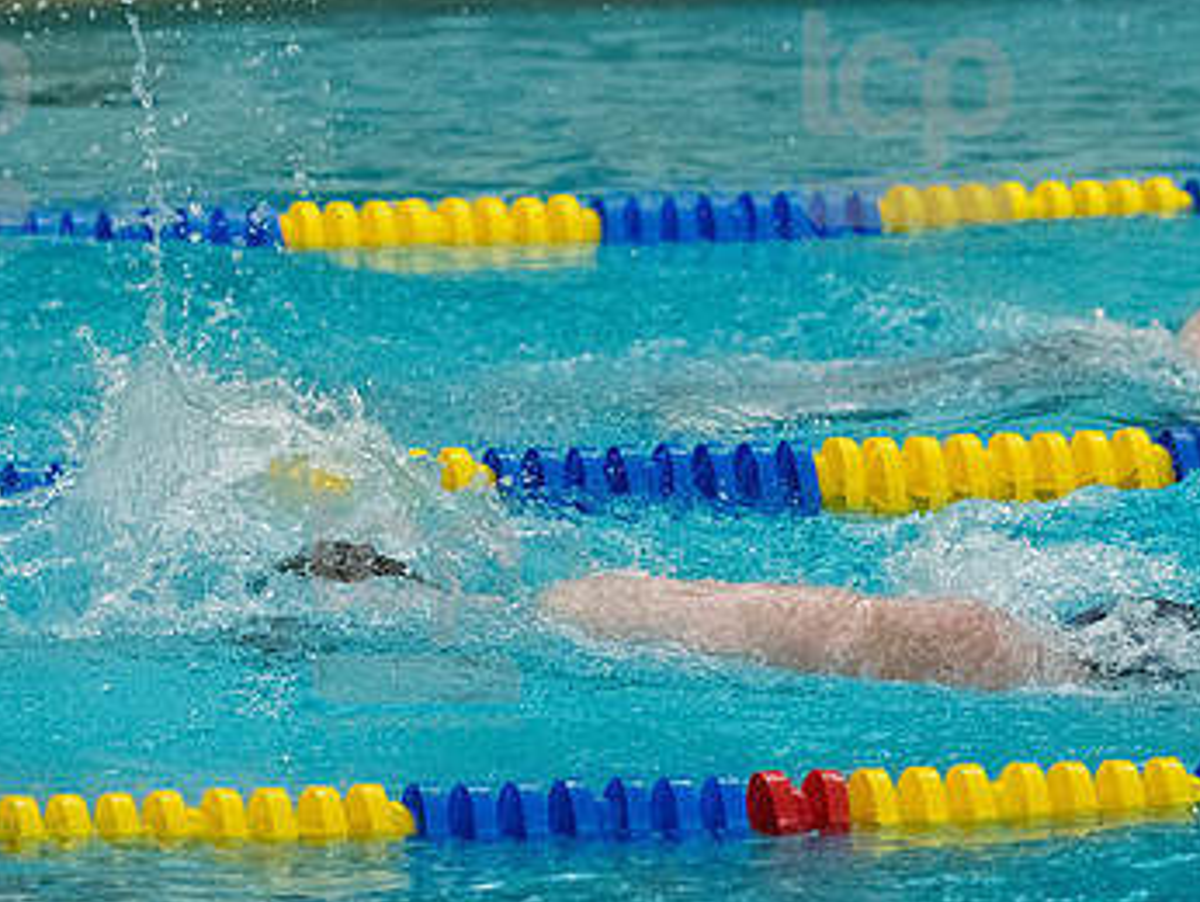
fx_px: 16755
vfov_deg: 3.1
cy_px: 611
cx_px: 416
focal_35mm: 483
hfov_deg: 4.1
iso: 10000
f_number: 5
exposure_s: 1/1250
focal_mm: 200
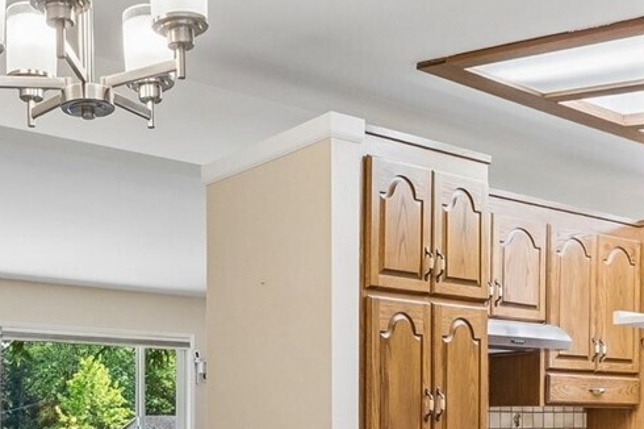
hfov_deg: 37.7
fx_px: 930
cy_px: 410
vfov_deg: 24.9
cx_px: 200
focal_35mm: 52
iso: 250
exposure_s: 1/5
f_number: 9
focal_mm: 10
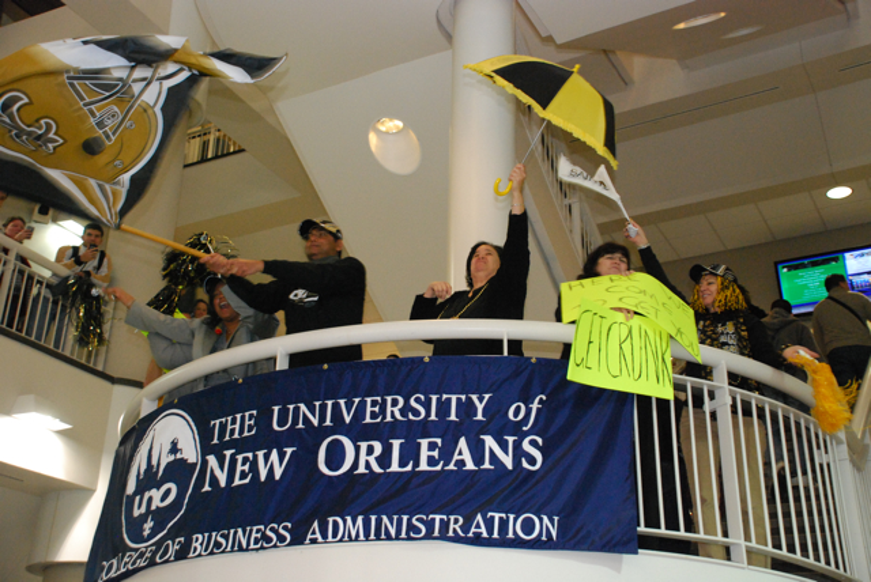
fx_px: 1126
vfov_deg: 29.0
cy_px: 291
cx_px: 436
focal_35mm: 46
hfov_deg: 42.3
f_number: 4.2
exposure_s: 1/60
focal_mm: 31
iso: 1600
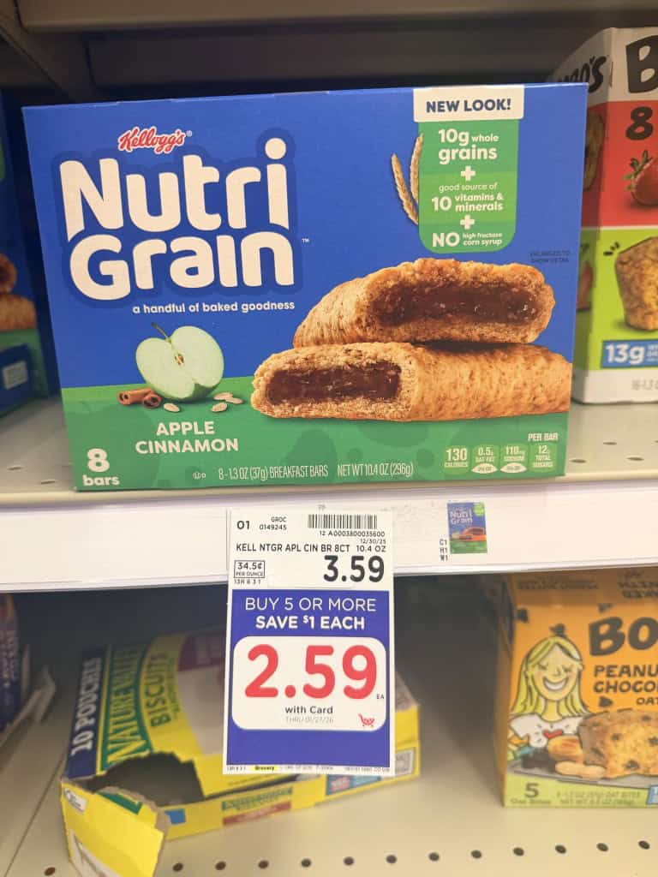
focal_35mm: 24
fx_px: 608
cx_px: 329
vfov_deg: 71.6
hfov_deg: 56.8
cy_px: 438
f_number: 1.8
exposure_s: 1/60
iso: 200
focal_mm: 6.8
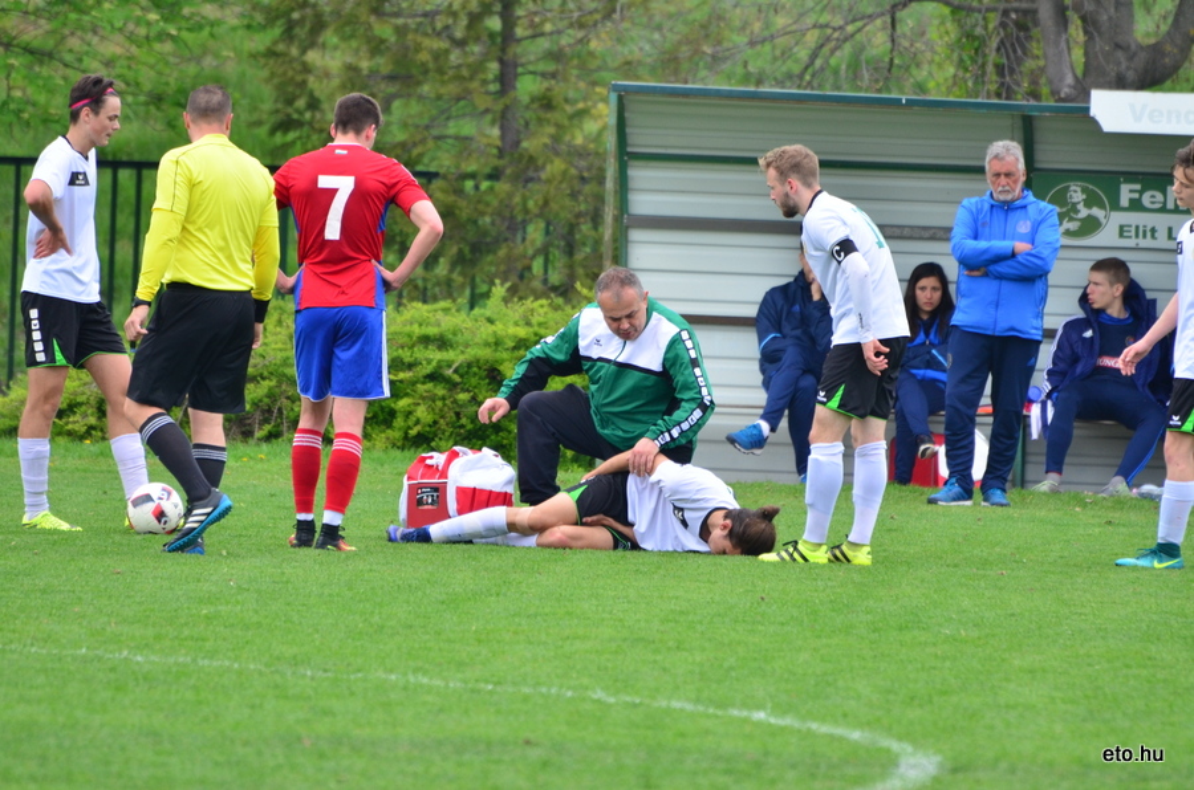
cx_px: 597
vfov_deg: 3.0
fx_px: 14893
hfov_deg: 4.6
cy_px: 395
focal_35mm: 450
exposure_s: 1/400
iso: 640
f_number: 5.6
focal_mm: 300
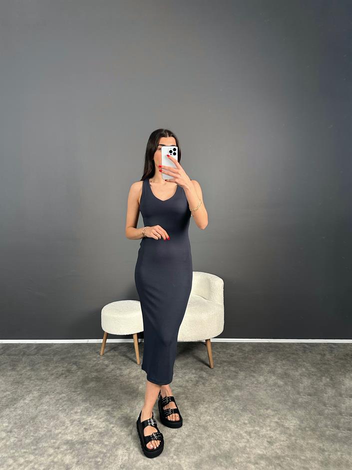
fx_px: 325
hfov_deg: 56.8
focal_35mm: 24
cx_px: 176
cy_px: 235
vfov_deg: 71.6
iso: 200
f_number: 1.78
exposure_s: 1/121
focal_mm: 6.86
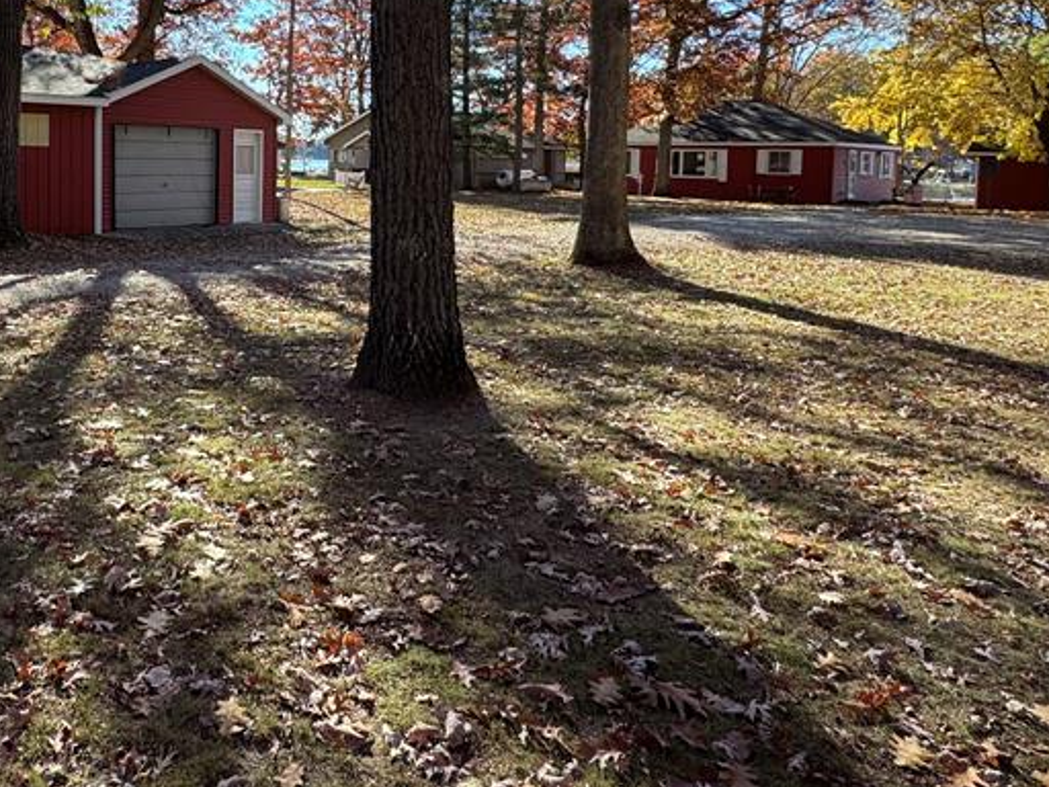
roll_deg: -2.0
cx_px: 279
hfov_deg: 60.4
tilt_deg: -3.0
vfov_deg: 47.9
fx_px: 849
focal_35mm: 28
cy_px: 201
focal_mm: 2.22
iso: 40
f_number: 2.2
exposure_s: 1/344
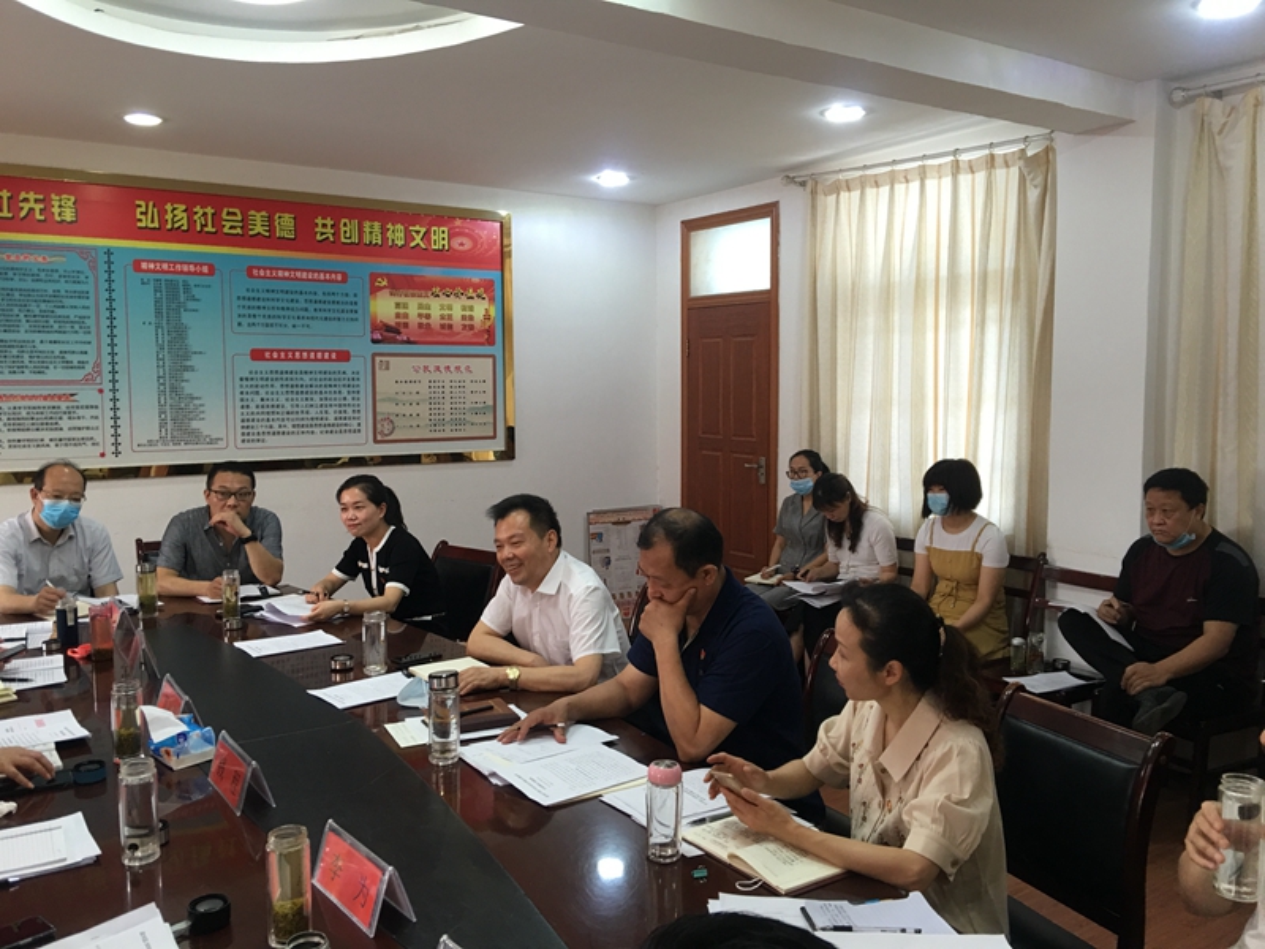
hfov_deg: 61.7
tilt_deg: -4.5
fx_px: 1060
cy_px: 474
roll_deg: -0.5
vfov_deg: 48.2
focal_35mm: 29
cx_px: 632
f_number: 2.2
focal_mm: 4.15
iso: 50
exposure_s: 1/17
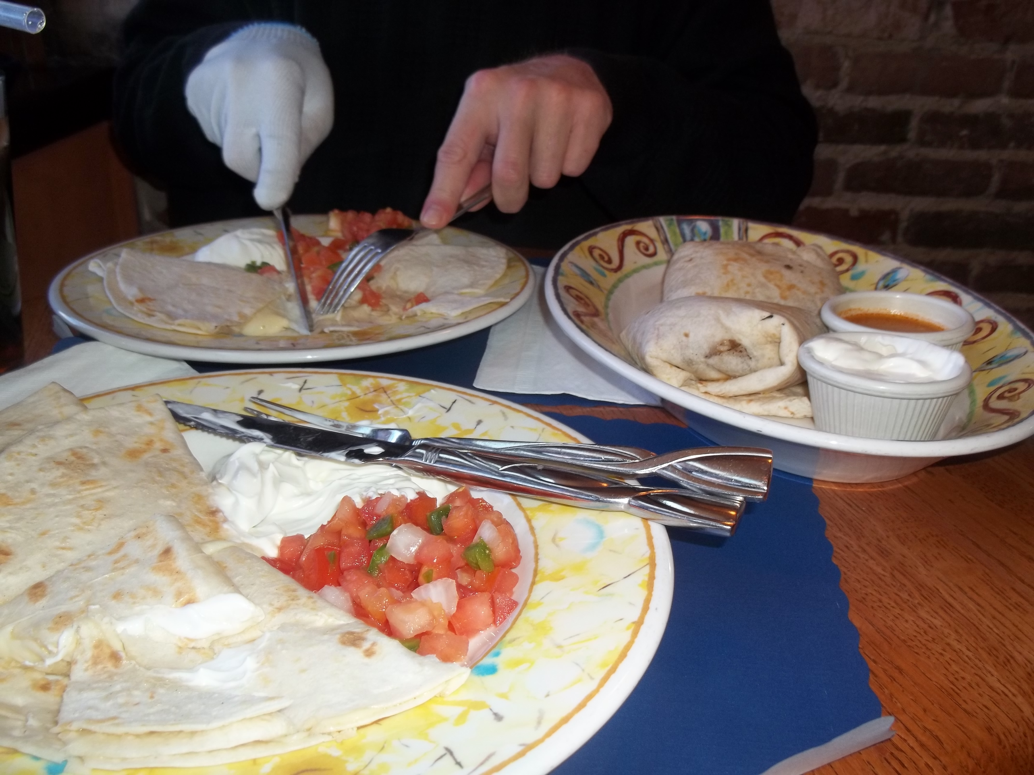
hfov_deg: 55.4
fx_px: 986
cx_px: 517
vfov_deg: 42.9
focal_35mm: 33
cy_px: 388
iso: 64
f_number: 3.3
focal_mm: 5.9
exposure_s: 1/30
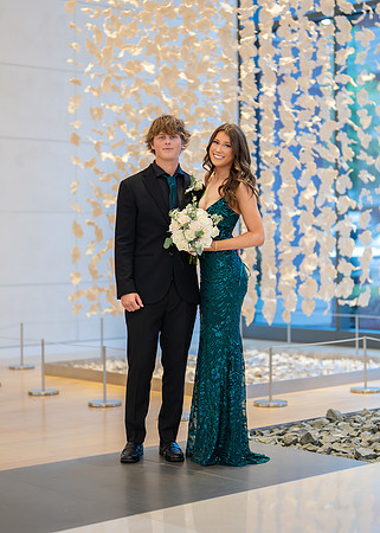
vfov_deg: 26.2
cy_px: 271
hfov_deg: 18.8
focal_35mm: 76
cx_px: 193
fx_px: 1146
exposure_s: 1/800
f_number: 1.2
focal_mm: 50
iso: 800
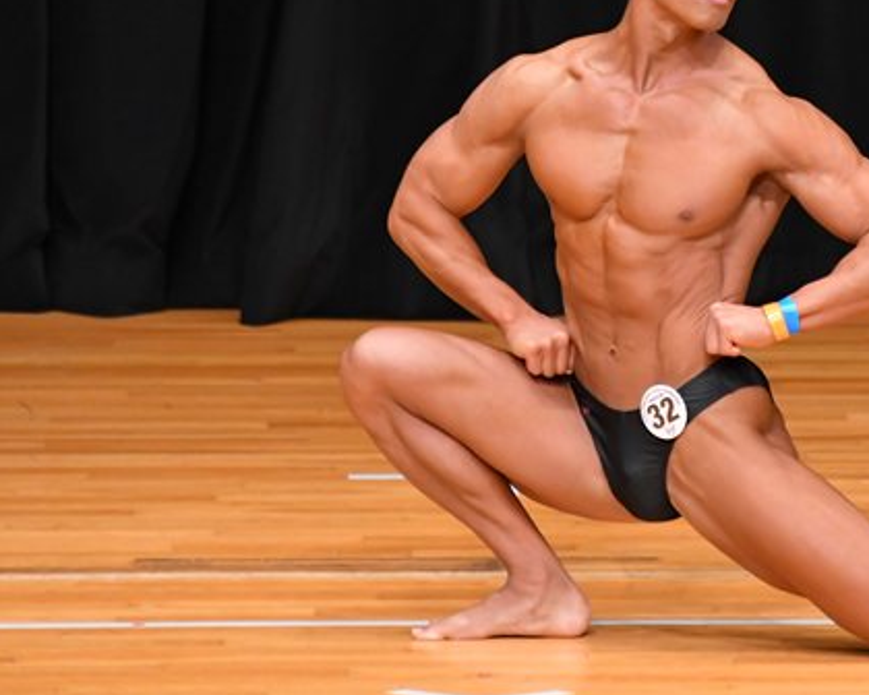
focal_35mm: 779
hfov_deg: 2.5
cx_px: 765
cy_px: 240
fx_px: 20035
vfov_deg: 2.0
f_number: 5.6
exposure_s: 1/400
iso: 4000
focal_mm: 300
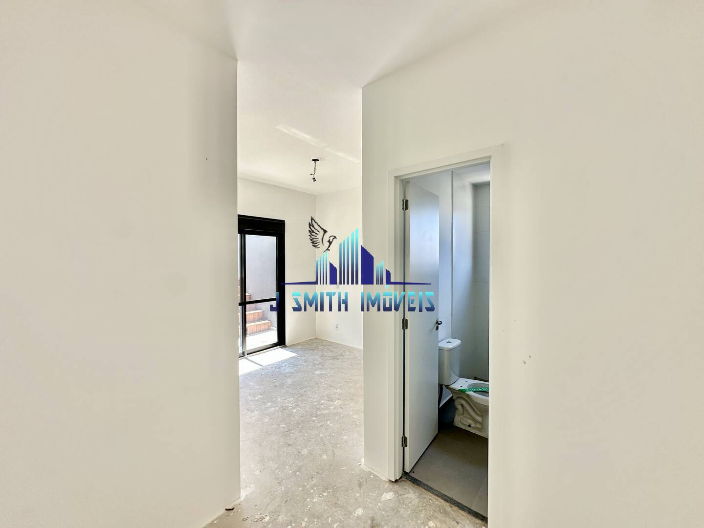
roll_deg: -0.1
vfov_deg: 85.7
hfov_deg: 102.1
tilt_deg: -1.0
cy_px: 264
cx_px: 352
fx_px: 285
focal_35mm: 14
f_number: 2.2
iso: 40
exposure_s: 1/221
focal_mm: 2.22
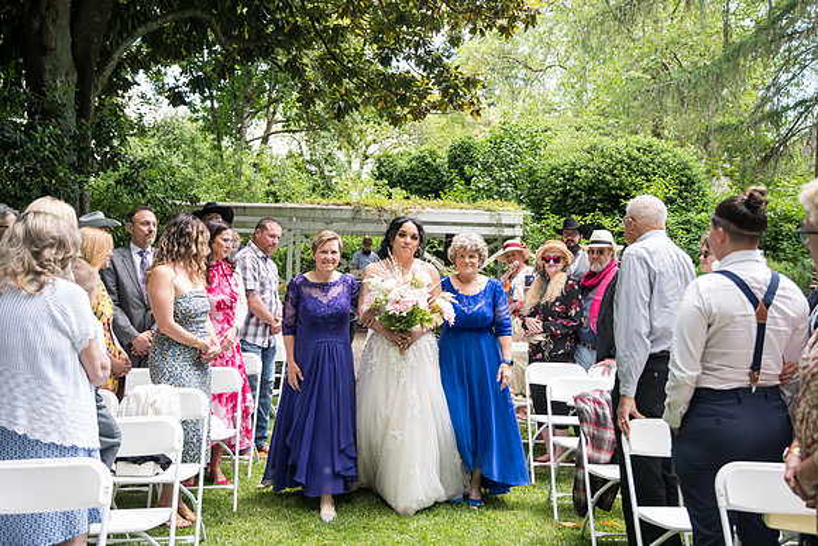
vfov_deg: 35.1
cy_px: 273
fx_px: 864
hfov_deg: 50.7
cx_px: 409
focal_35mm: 38
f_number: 3.5
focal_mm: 38
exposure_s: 1/400
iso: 640
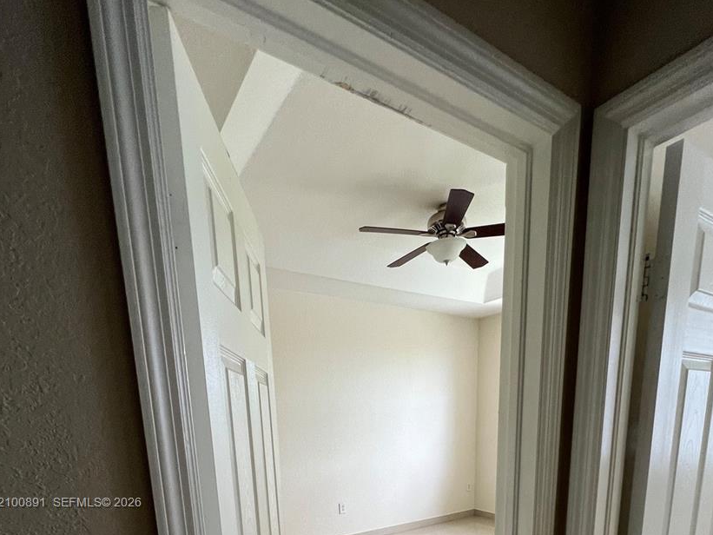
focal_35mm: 19
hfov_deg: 84.6
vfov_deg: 56.7
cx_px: 372
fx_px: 391
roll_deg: +2.7
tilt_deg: -7.8
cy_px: 504
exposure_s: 1/99
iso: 64
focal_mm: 1.57
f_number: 1.8
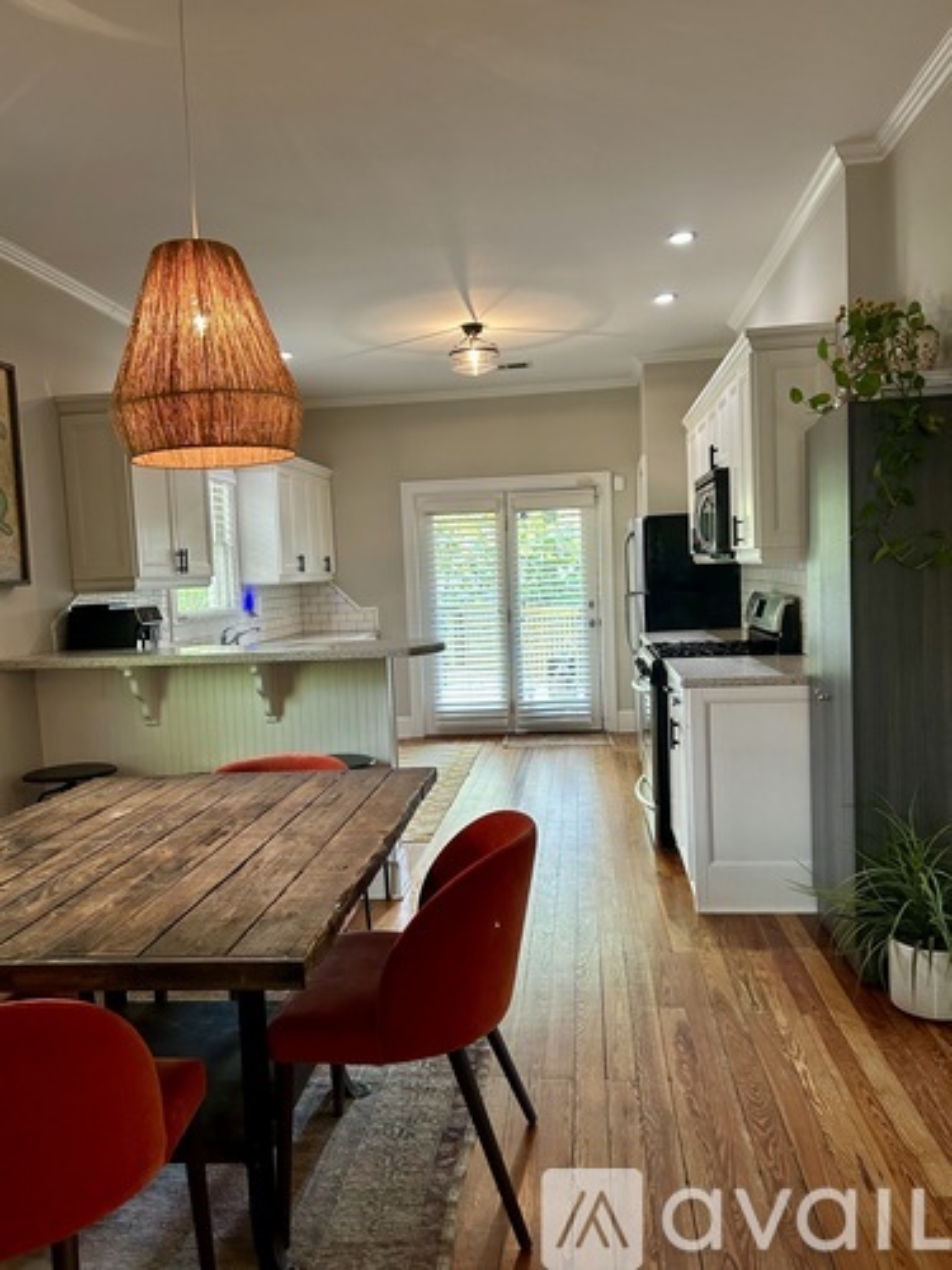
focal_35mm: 26
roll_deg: +2.1
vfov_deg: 67.3
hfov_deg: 53.1
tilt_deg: -3.9
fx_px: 953
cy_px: 635
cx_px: 476
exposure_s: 1/60
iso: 160
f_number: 1.5
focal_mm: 5.7
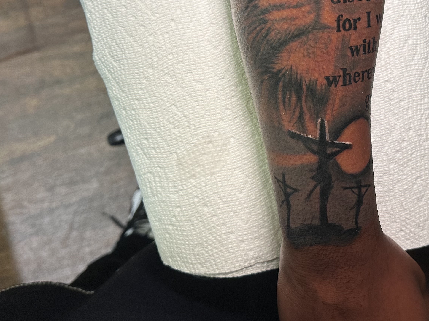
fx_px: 521
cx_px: 264
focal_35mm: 42
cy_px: 46
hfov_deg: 44.5
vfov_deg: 33.0
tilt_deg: -83.9
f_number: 1.78
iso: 200
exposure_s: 1/120
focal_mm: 6.86
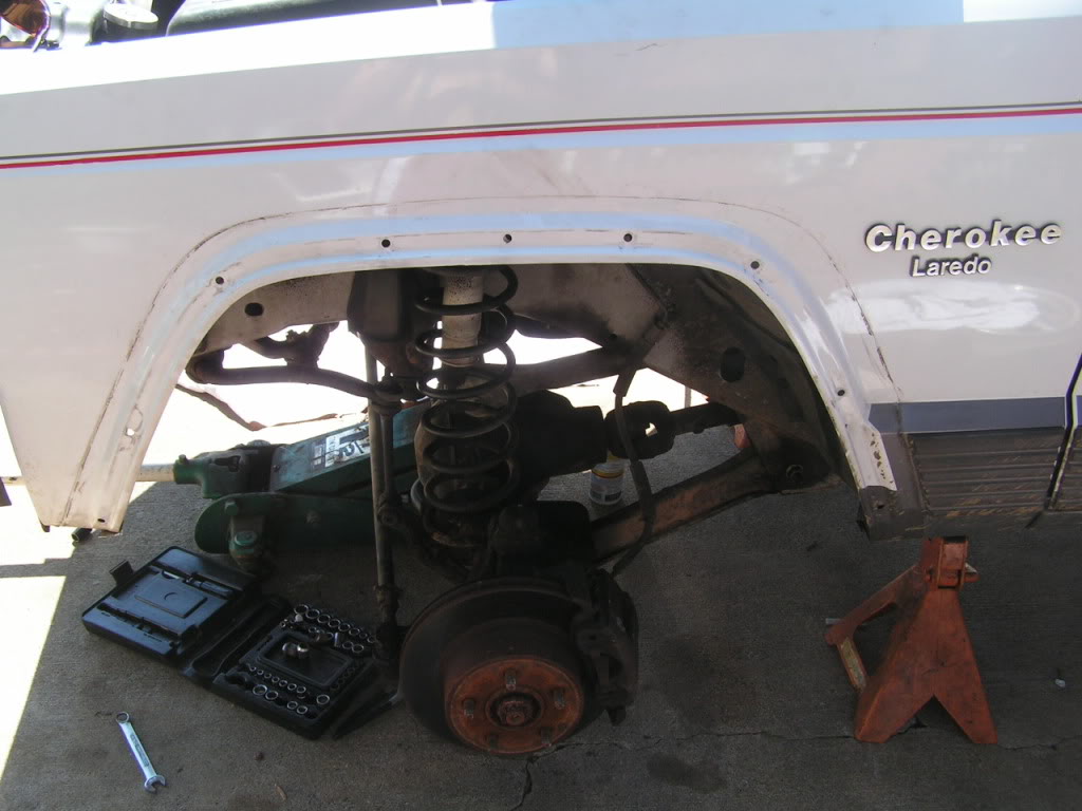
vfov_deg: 37.7
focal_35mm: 38
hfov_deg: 49.0
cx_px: 541
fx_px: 1188
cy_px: 406
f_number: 4.5
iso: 50
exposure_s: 1/125
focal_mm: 6.3
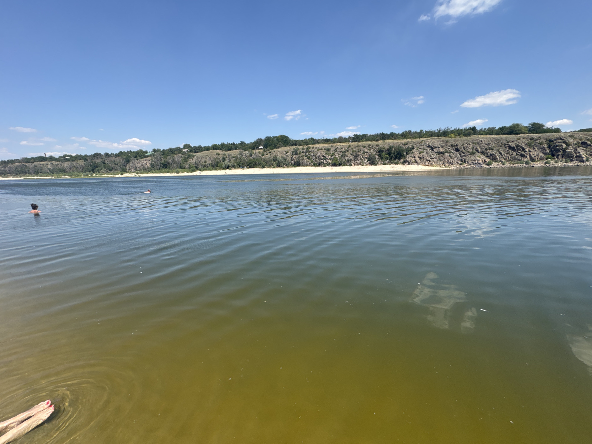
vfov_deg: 81.7
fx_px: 257
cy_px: 231
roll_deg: +1.8
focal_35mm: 15
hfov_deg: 98.2
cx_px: 291
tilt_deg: -12.0
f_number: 2.2
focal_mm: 2.22
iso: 50
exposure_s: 1/1449
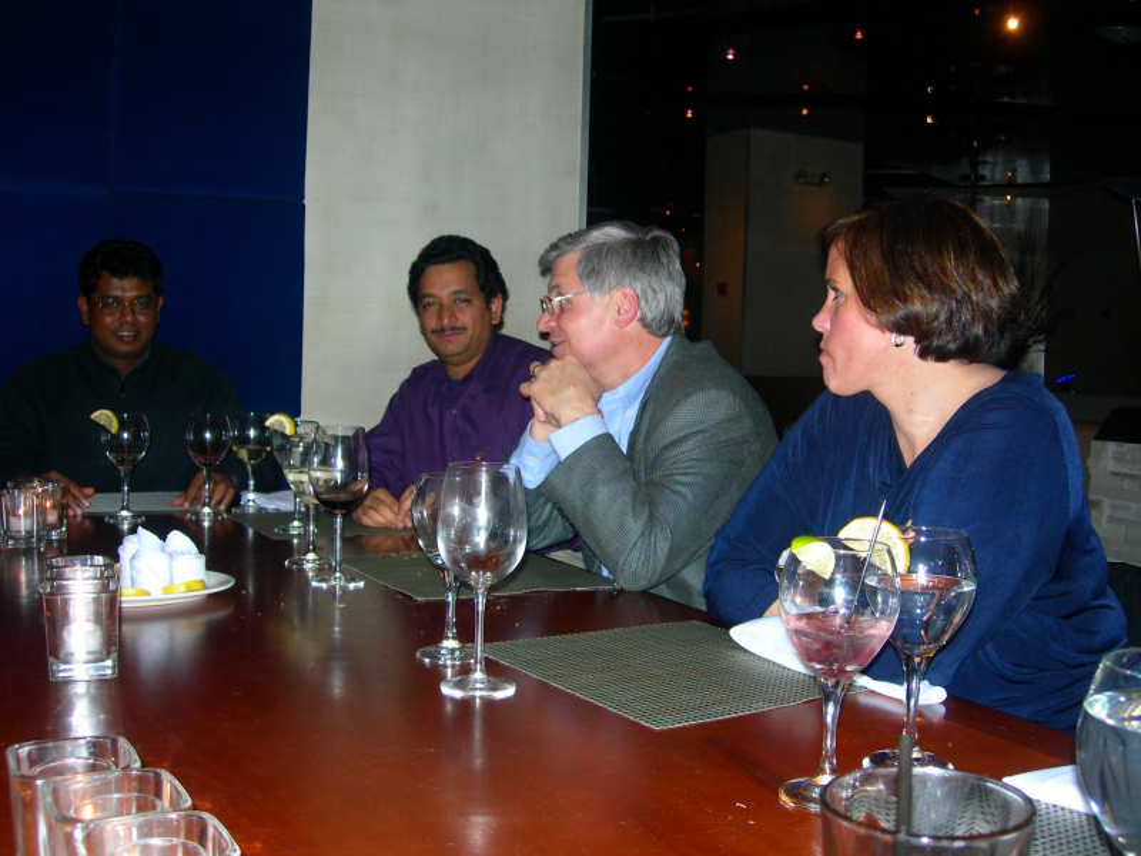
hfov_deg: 49.0
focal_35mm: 38
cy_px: 428
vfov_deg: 37.7
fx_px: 1253
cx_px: 570
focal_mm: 7.8
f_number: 2.8
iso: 129
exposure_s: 1/60.1
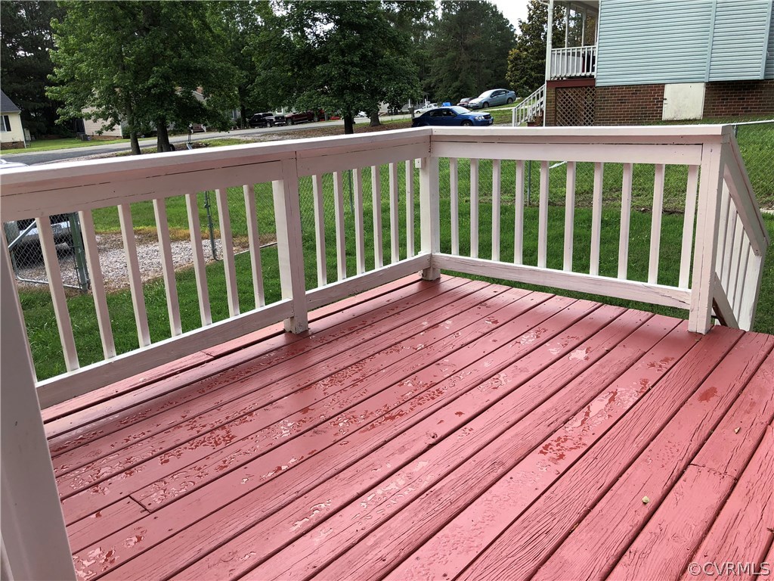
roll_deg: +2.8
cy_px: 290
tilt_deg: -18.5
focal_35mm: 28
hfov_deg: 63.4
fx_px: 626
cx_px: 387
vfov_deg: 49.7
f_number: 1.8
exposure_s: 1/631
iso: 20
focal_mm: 3.99
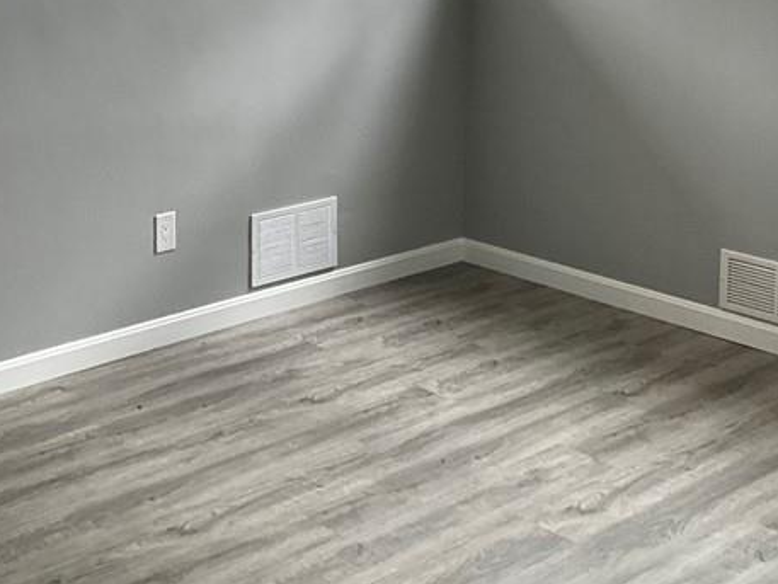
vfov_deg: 21.9
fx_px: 1461
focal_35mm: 65
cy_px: 17
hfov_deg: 29.6
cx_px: 262
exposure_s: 1/60
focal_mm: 3
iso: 80
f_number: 1.8
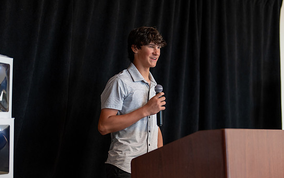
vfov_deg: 19.1
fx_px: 526
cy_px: 113
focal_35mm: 68
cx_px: 139
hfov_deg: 30.2
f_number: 1.2
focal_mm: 50
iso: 640
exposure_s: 1/320
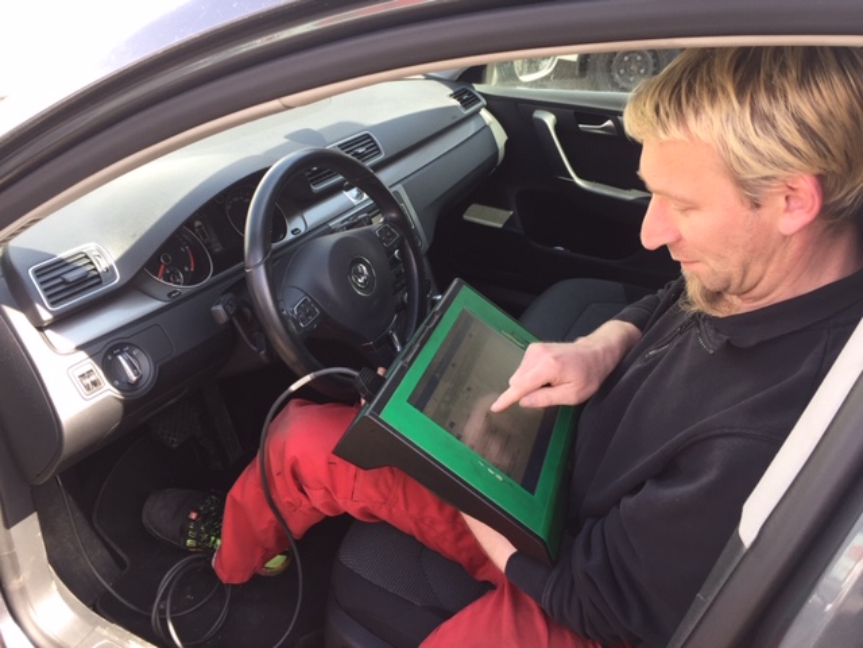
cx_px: 432
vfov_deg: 48.2
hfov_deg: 61.7
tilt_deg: -28.6
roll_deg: -2.5
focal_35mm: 29
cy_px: 324
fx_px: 723
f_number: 2.2
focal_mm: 4.15
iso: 32
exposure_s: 1/110
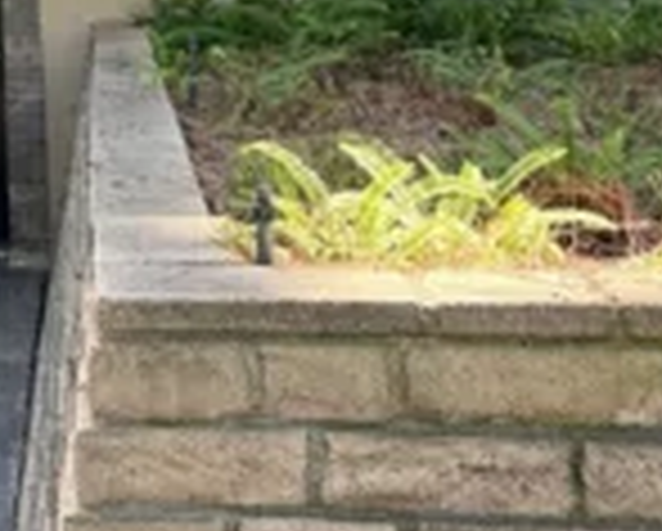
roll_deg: +0.8
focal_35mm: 89
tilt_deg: +6.4
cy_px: -292
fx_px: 1746
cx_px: -252
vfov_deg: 15.7
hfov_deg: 19.4
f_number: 1.78
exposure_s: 1/190
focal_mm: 6.76
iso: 64
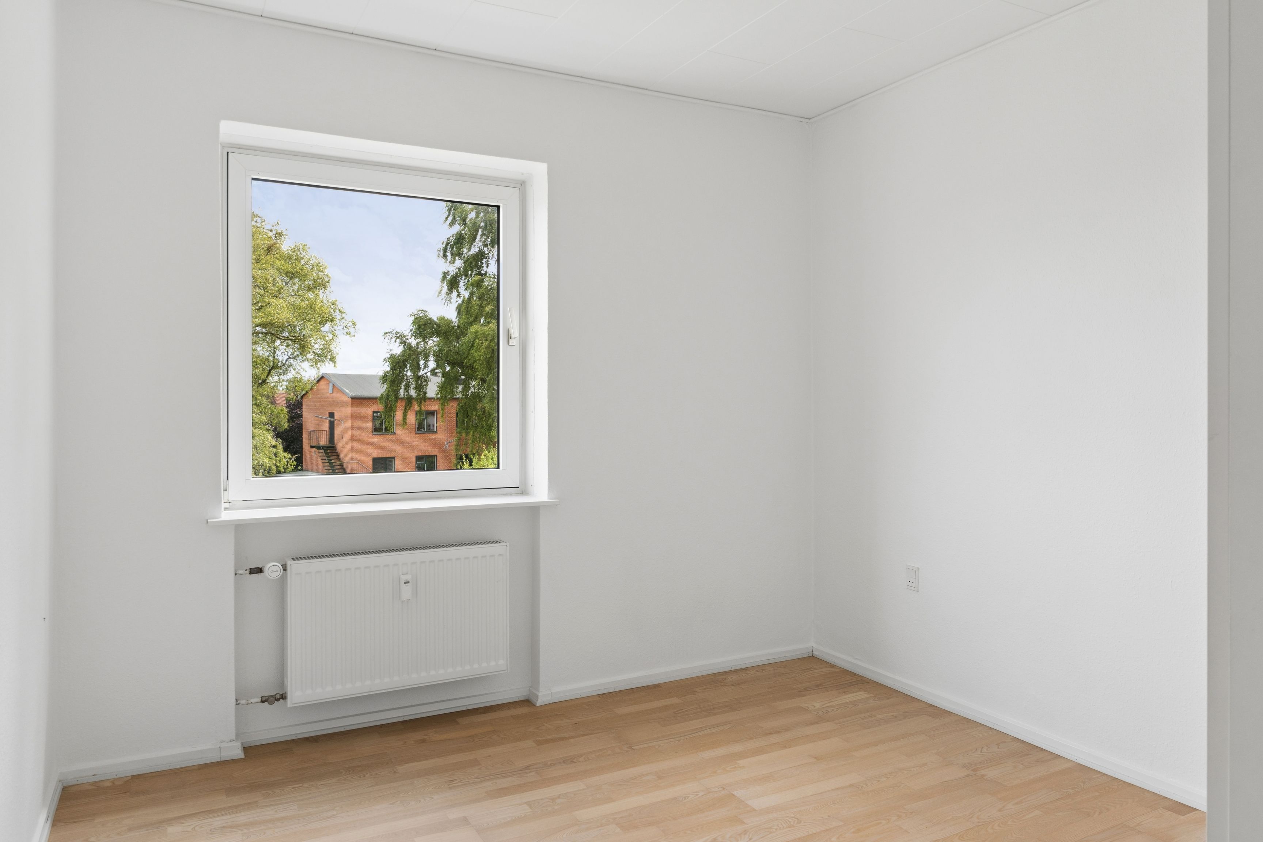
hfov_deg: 70.4
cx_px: 632
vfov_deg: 50.4
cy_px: 421
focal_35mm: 26
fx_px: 895
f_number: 8
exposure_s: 1/60
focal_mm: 17
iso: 200
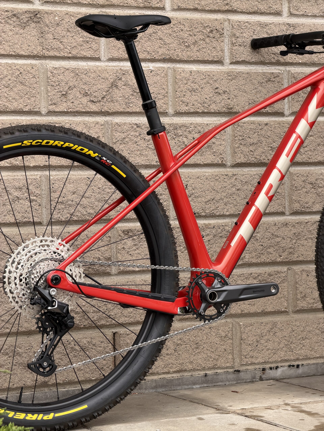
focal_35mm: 100
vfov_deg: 19.6
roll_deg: +0.9
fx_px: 1248
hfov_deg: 14.8
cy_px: 216
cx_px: 162
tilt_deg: -1.3
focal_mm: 16.89
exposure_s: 1/121
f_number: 2.8
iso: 50
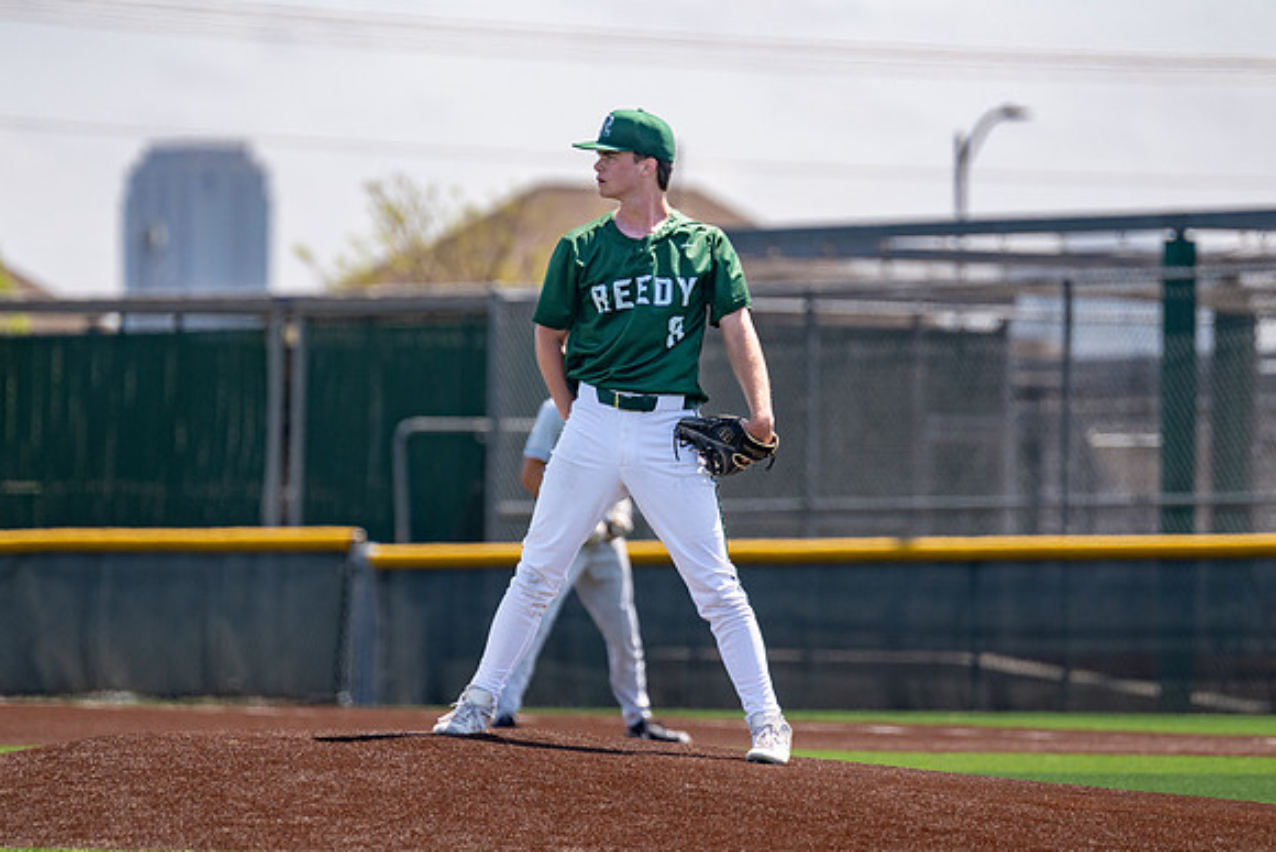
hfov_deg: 5.9
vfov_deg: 4.0
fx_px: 12288
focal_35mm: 347
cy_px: 368
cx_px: 622
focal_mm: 280
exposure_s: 1/2000
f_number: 4
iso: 320
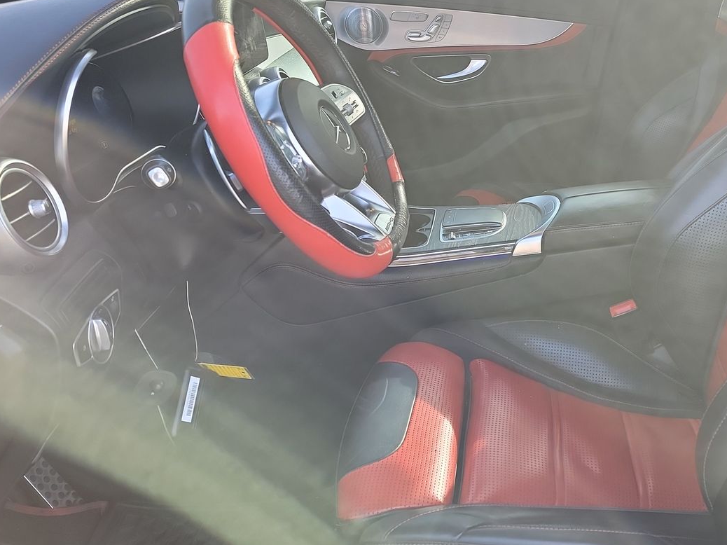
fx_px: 777
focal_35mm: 37
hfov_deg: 48.7
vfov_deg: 38.6
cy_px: 255
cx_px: 519
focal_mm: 6.7
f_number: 1.8
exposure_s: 1/59
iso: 64
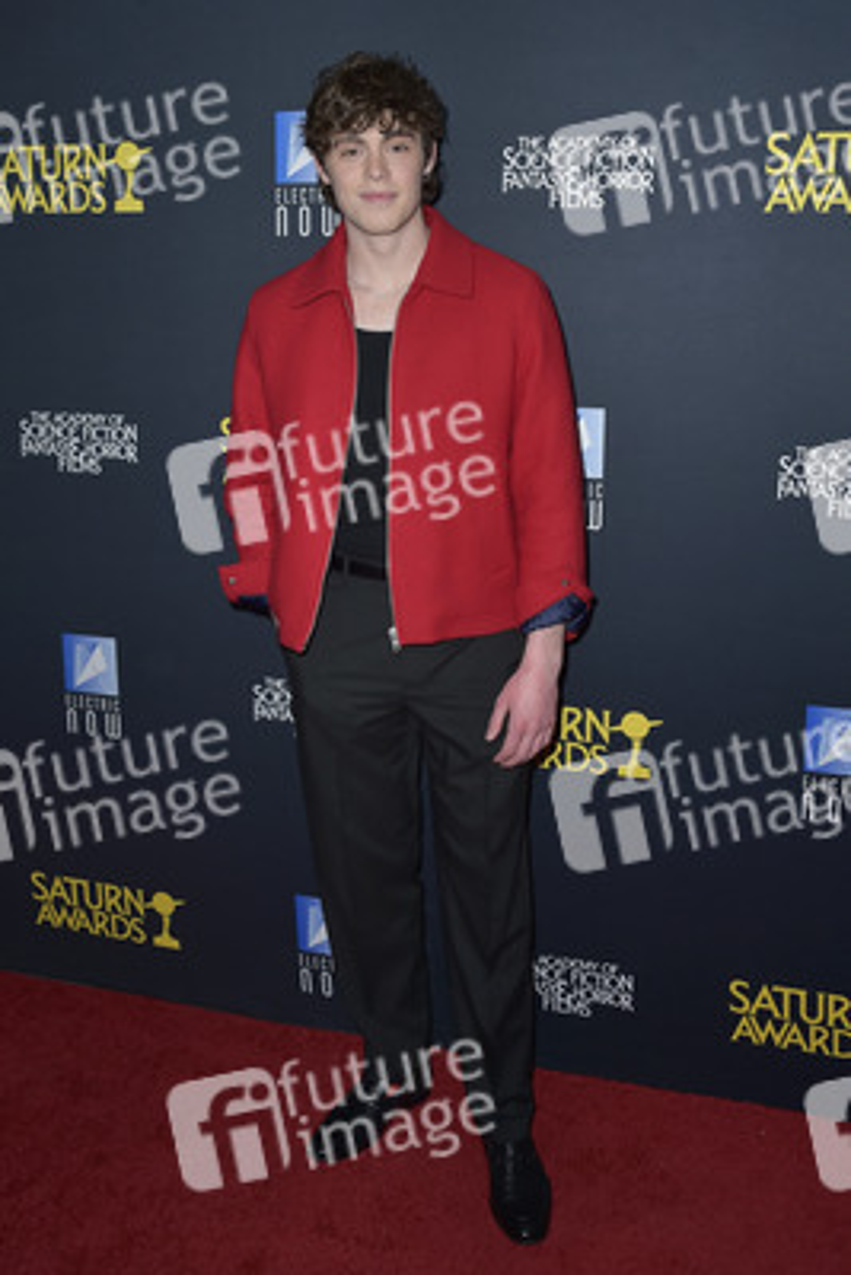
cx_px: 426
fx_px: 1240
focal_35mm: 35
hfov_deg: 37.9
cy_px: 638
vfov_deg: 54.4
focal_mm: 35
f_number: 6.3
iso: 250
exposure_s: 1/250
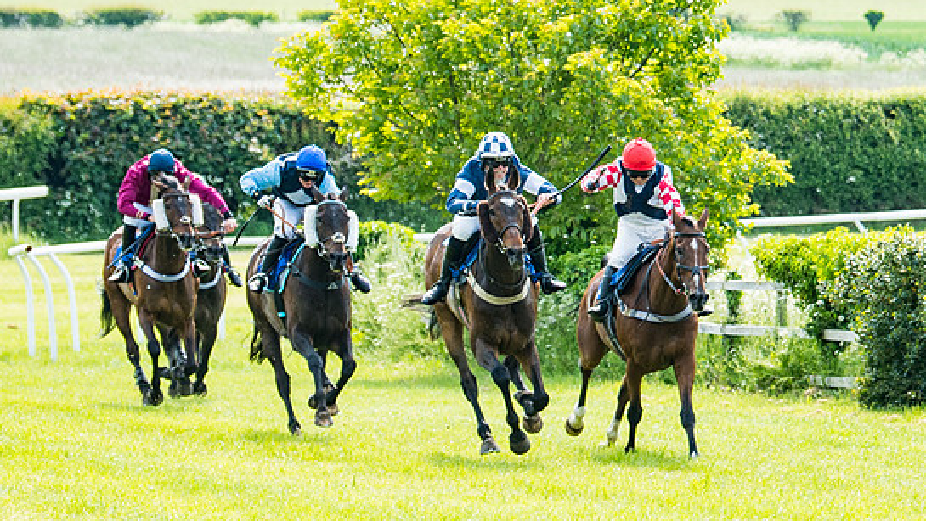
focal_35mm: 353
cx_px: 765
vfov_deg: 3.4
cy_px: 263
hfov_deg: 6.1
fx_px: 8670
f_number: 4
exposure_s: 1/1250
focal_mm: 120
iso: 400
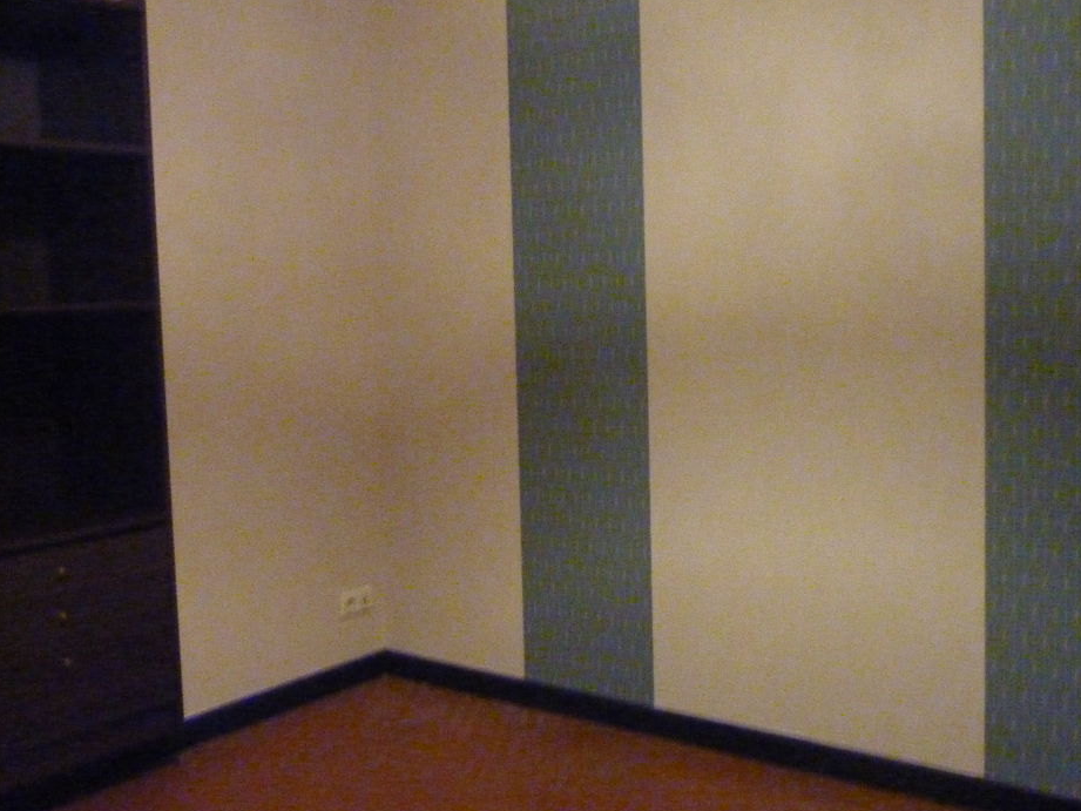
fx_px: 1187
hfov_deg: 49.0
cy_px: 386
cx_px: 565
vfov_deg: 37.7
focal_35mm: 38
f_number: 3.5
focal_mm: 5.7
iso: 1600
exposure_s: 1/8
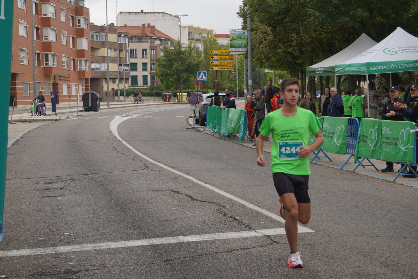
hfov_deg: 24.3
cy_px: 140
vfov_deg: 16.4
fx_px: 969
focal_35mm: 84
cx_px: 209
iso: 100
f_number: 7.1
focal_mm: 55
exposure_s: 1/160
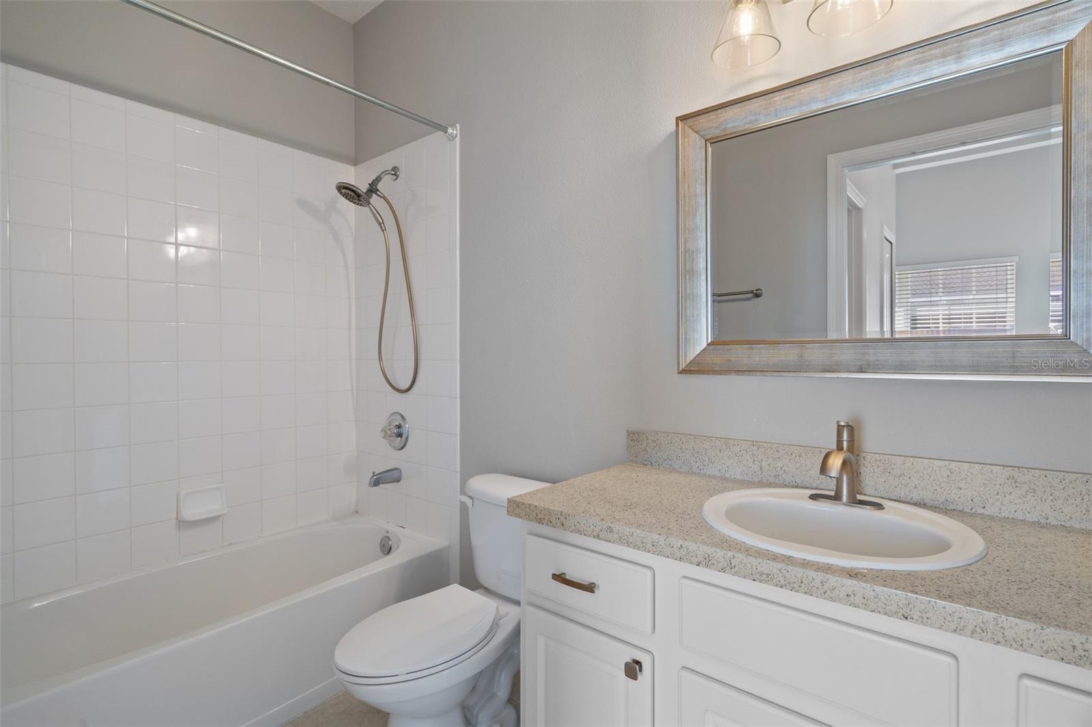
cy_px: 364
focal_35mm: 17
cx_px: 546
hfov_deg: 93.3
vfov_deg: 70.4
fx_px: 516
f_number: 9
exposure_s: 1/1.25
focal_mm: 17
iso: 320
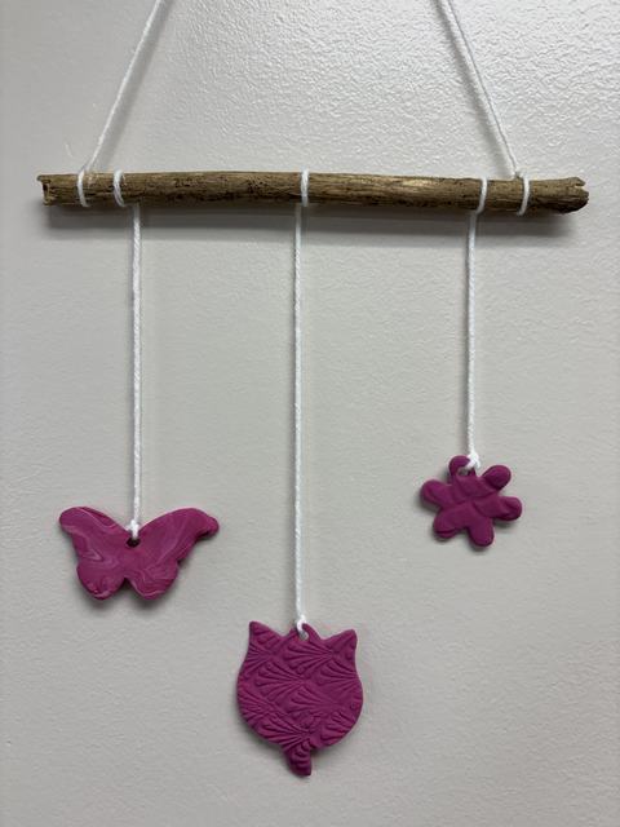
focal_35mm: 26
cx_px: 310
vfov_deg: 67.3
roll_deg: -0.3
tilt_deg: -2.9
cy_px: 414
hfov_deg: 53.1
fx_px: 621
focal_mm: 5.96
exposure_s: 1/120
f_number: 1.6
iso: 80
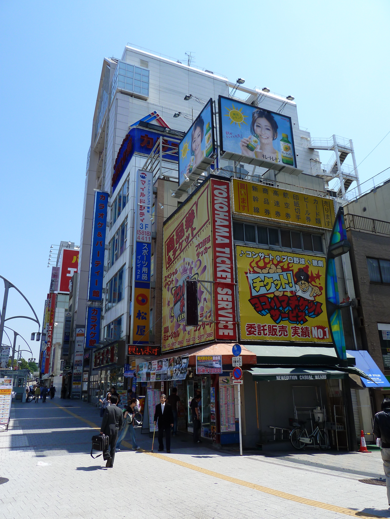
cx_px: 195
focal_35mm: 25
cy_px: 260
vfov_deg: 69.4
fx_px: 376
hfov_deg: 54.9
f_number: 4
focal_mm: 4.1
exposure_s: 1/400
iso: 80
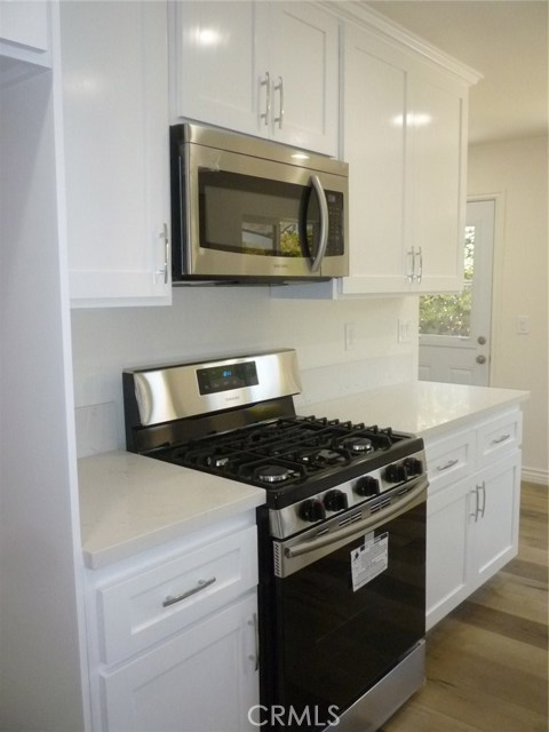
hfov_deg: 48.2
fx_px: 613
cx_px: 274
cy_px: 366
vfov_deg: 61.7
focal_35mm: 29
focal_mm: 5.2
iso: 400
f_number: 3.3
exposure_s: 1/160
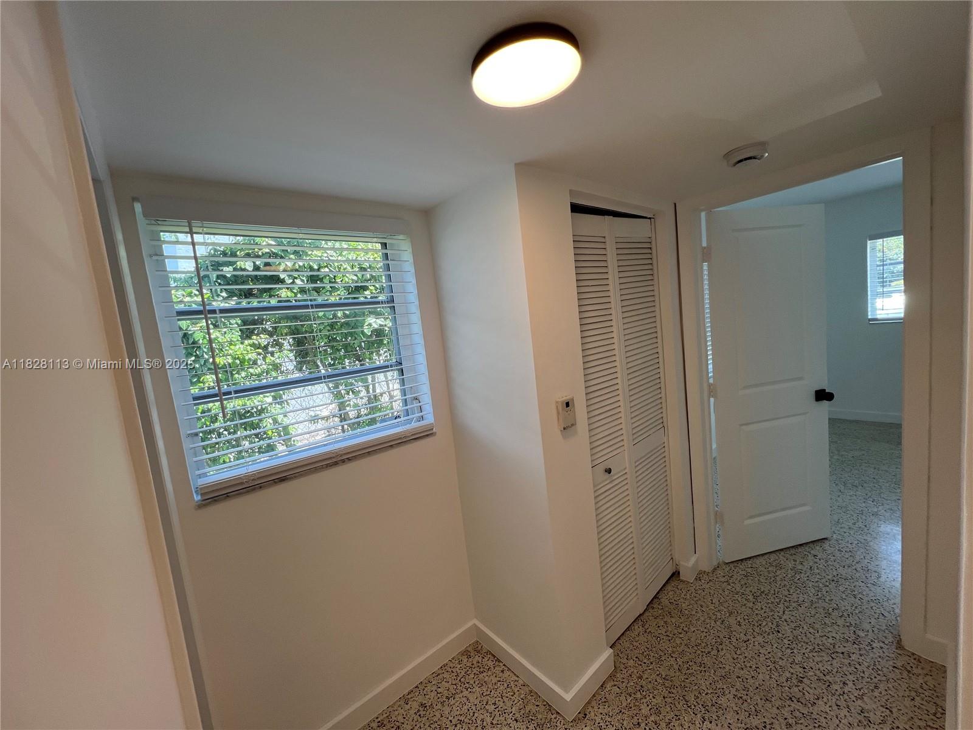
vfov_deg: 89.9
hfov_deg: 106.2
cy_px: 365
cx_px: 486
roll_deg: +7.0
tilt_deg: -5.3
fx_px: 365
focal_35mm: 13
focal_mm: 1.57
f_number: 1.8
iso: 40
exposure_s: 1/120
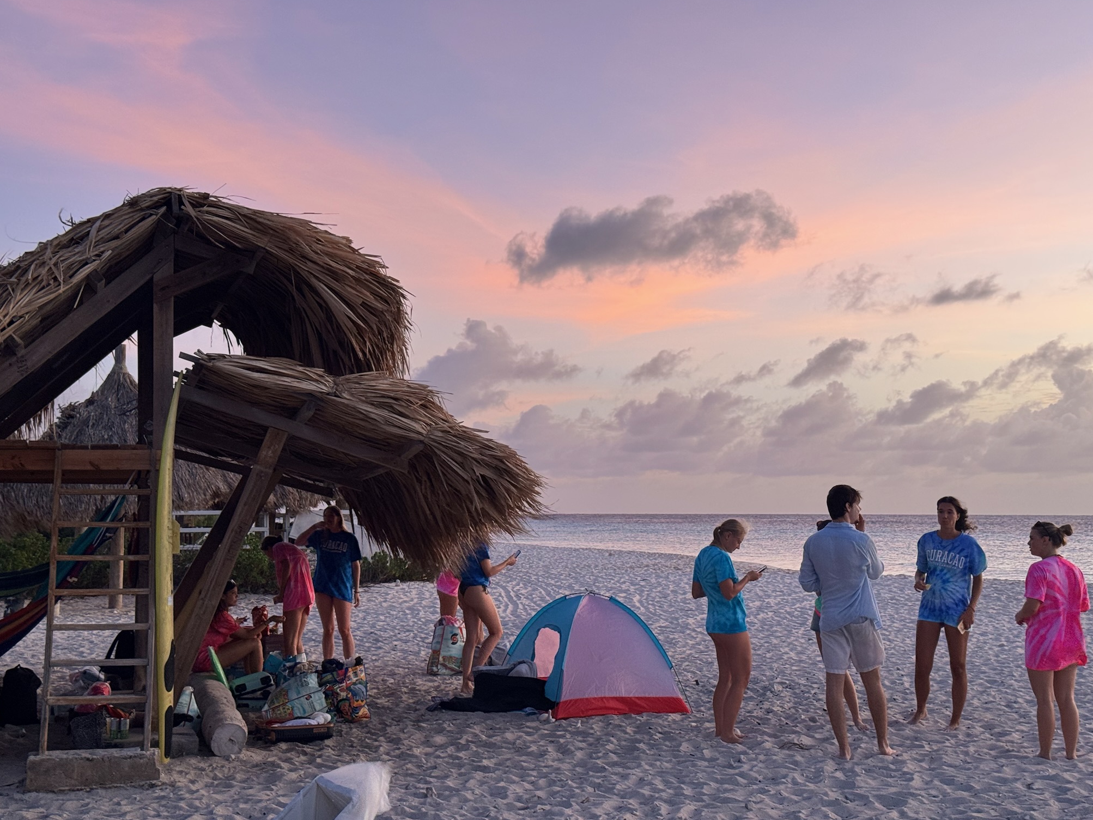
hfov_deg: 38.9
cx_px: 536
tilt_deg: +4.2
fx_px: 1547
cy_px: 411
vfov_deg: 29.7
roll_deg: +0.5
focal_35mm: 49
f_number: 1.78
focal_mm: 6.76
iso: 100
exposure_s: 1/65
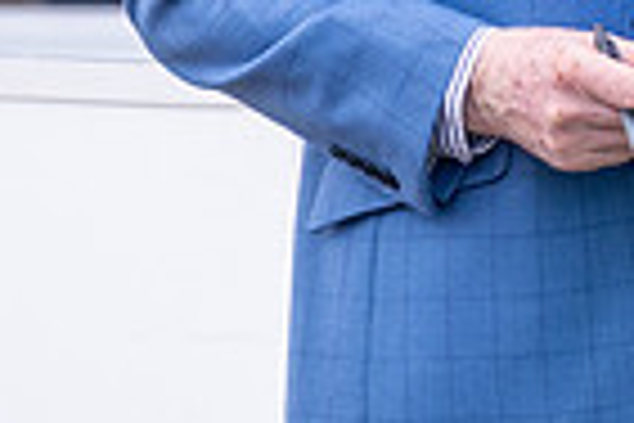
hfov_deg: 1.1
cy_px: -428
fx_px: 32508
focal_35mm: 1846
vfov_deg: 0.7
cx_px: 931
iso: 160
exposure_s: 1/500
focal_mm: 300
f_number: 5.6
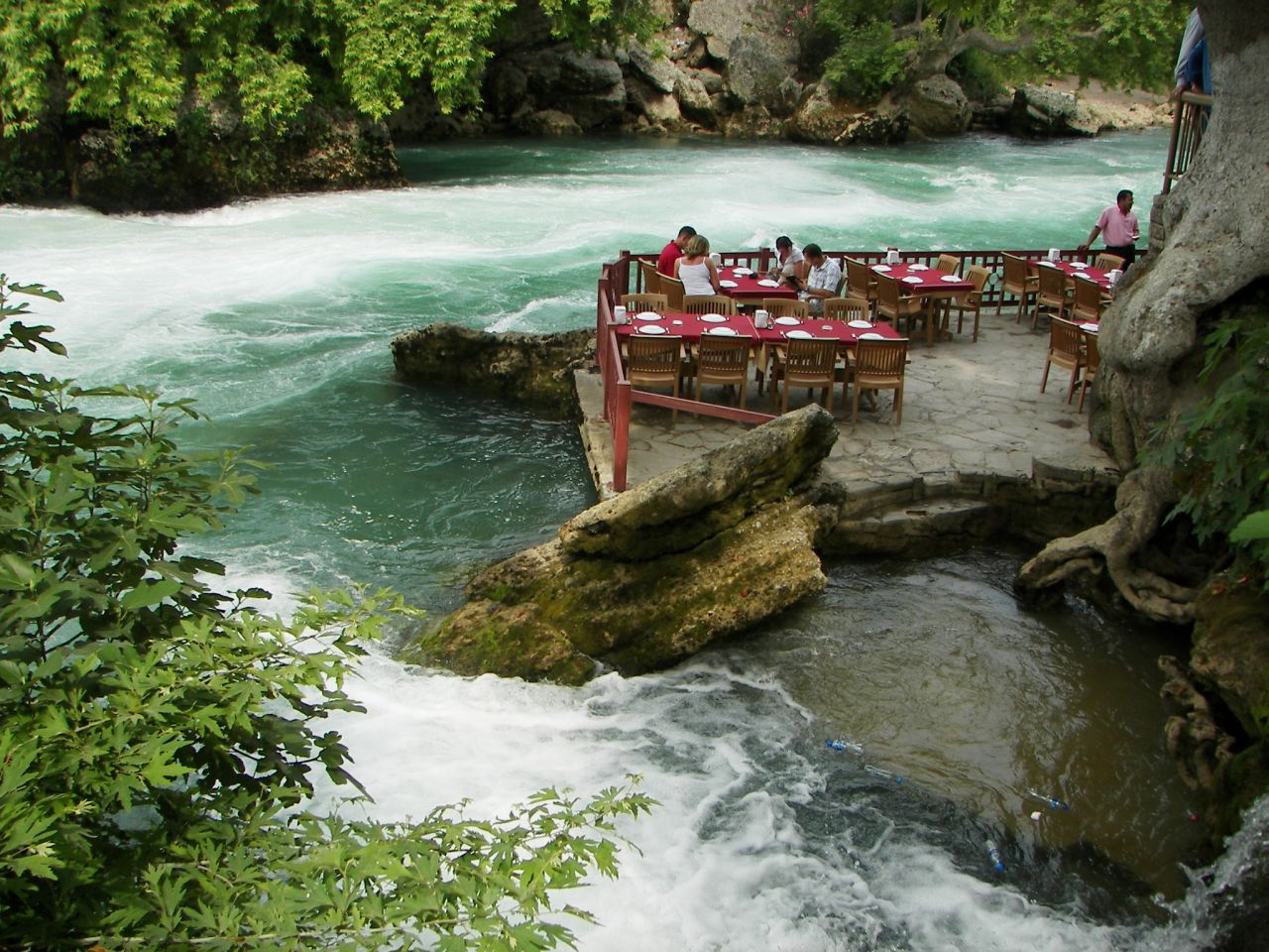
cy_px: 476
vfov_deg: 39.7
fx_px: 1320
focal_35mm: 36
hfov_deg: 51.4
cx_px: 634
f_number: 2.8
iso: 50
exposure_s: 1/400
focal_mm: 6
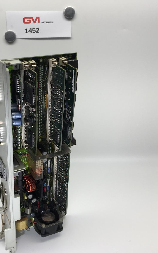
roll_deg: -0.6
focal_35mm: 42
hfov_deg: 30.1
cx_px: 43
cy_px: 129
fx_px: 289
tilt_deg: -28.8
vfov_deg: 47.2
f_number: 2.2
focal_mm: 4.15
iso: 25
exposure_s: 1/238
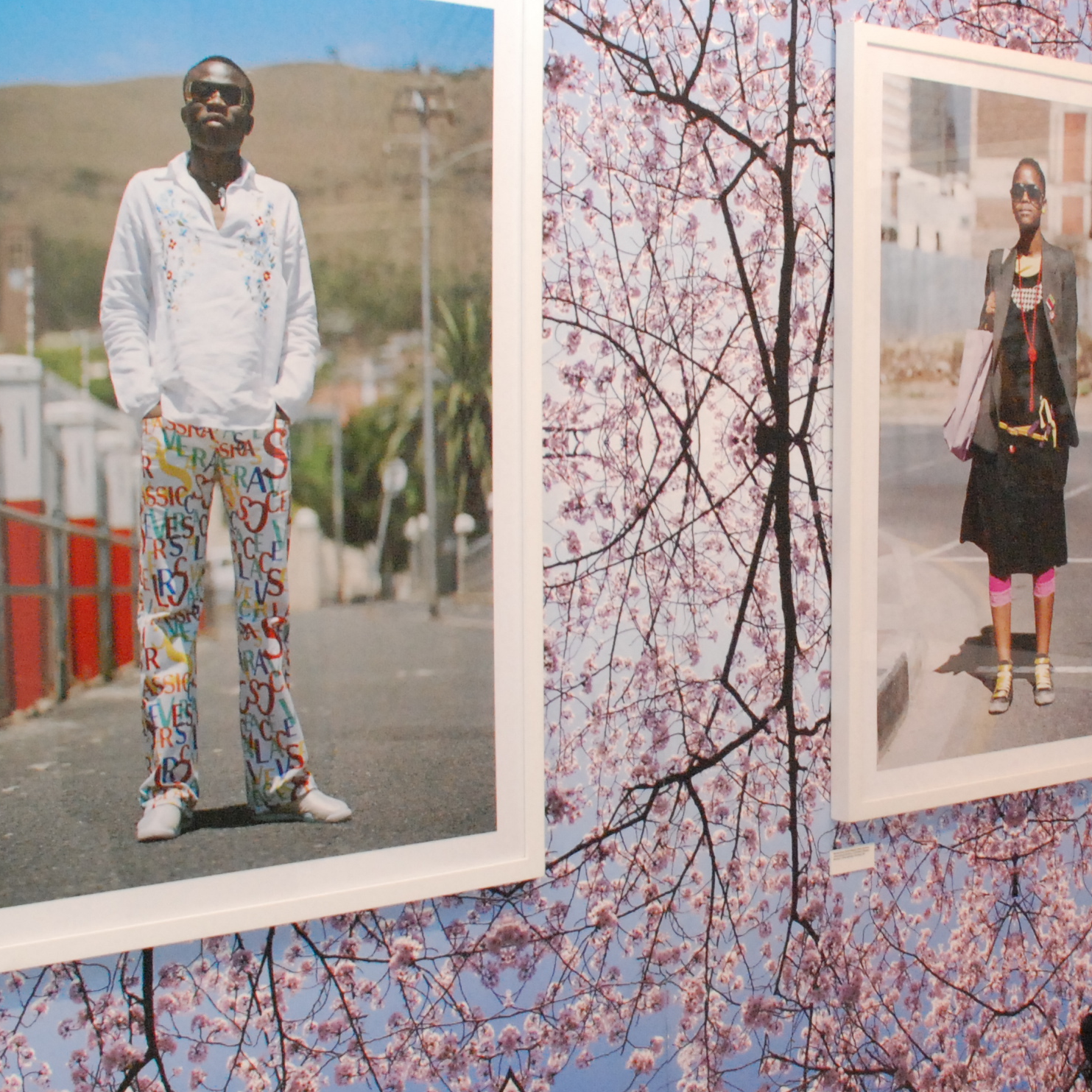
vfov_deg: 28.6
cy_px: 566
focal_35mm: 60
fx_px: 2141
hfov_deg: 28.1
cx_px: 837
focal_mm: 18
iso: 1250
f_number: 8
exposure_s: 1/60
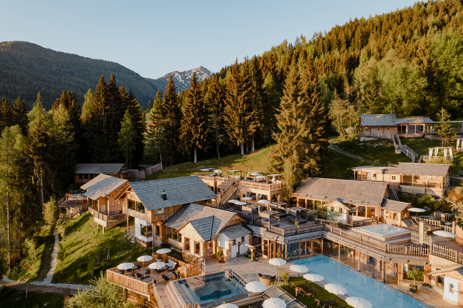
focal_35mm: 22
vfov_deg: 57.2
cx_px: 232
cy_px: 154
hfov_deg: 78.6
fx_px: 283
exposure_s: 1/240
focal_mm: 8.38
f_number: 2.8
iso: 100
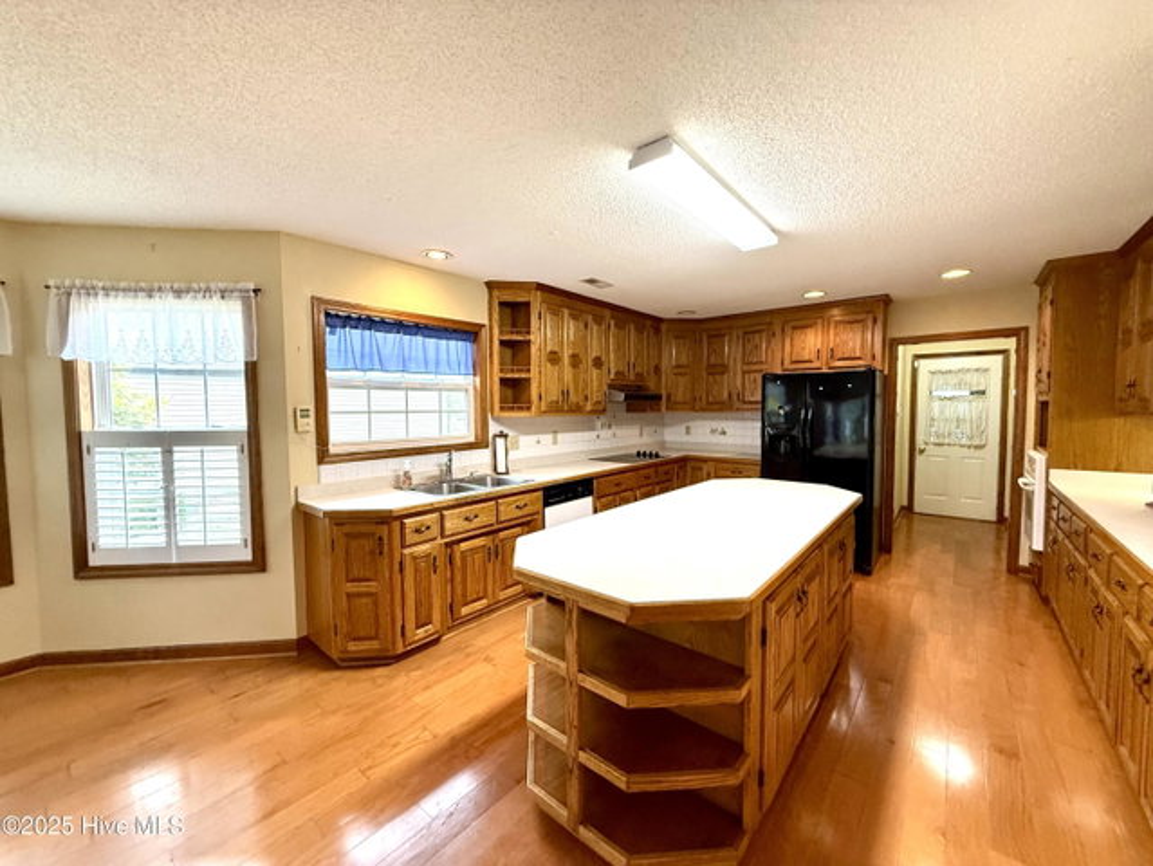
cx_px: 576
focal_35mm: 14
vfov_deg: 85.7
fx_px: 467
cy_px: 433
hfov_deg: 102.0
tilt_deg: -3.8
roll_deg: +0.2
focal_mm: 2.22
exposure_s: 1/120
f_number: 2.2
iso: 250
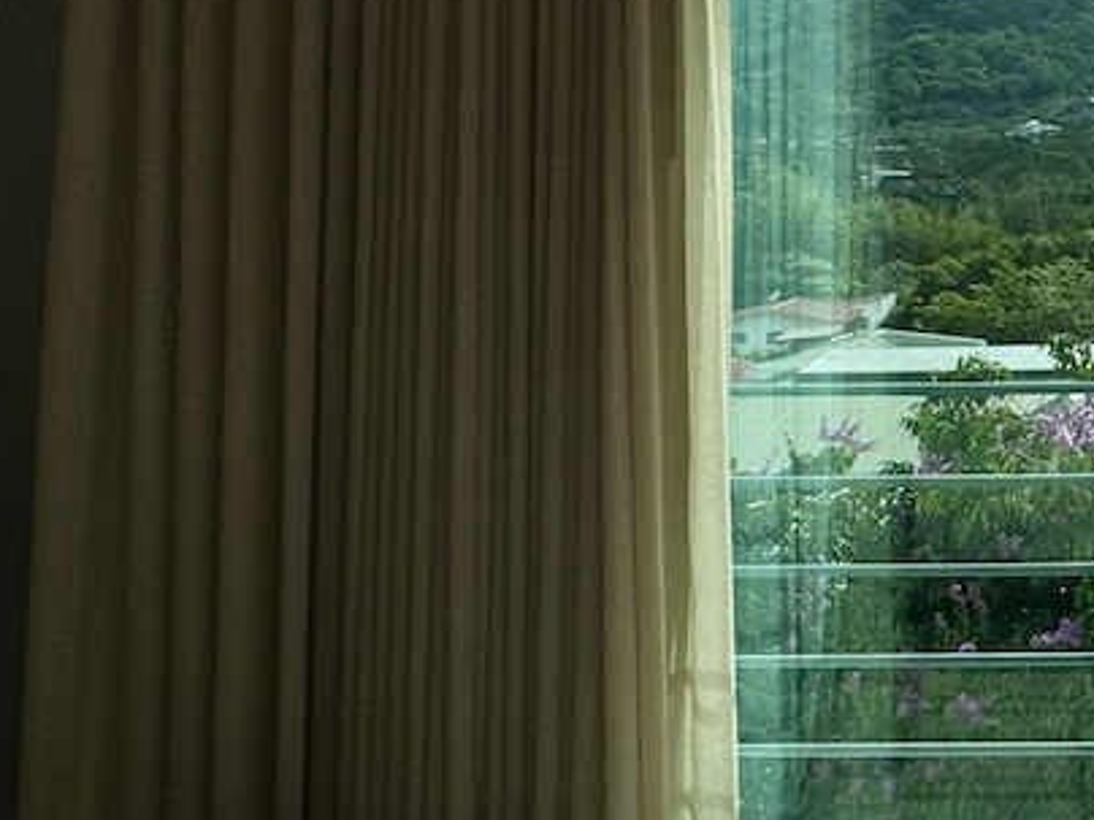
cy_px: 153
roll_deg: +0.8
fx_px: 1422
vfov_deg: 31.3
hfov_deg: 32.4
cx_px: 1400
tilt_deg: +1.6
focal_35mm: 45
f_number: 2.2
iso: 50
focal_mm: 2.22
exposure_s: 1/3390
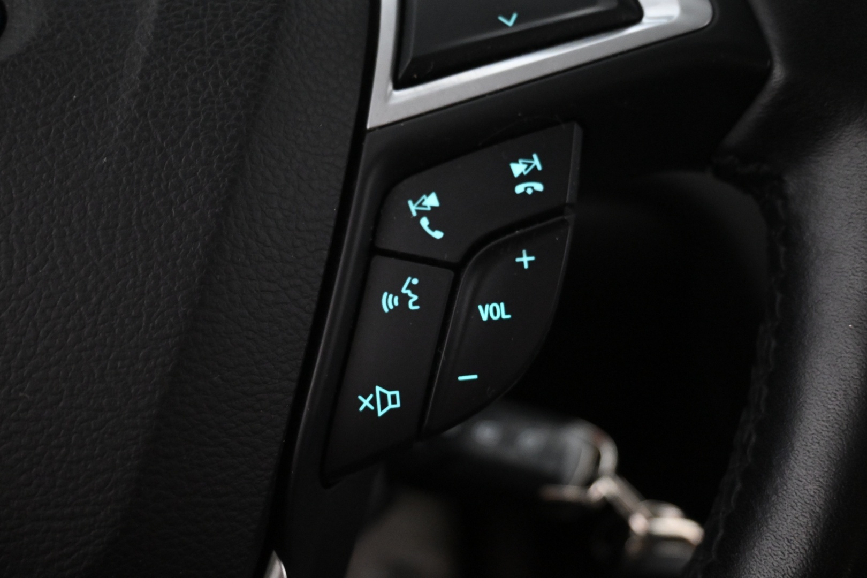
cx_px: 434
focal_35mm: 34
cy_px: 289
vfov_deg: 39.1
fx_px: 813
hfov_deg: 56.1
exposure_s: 1/40
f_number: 4
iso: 4500
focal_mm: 22.5
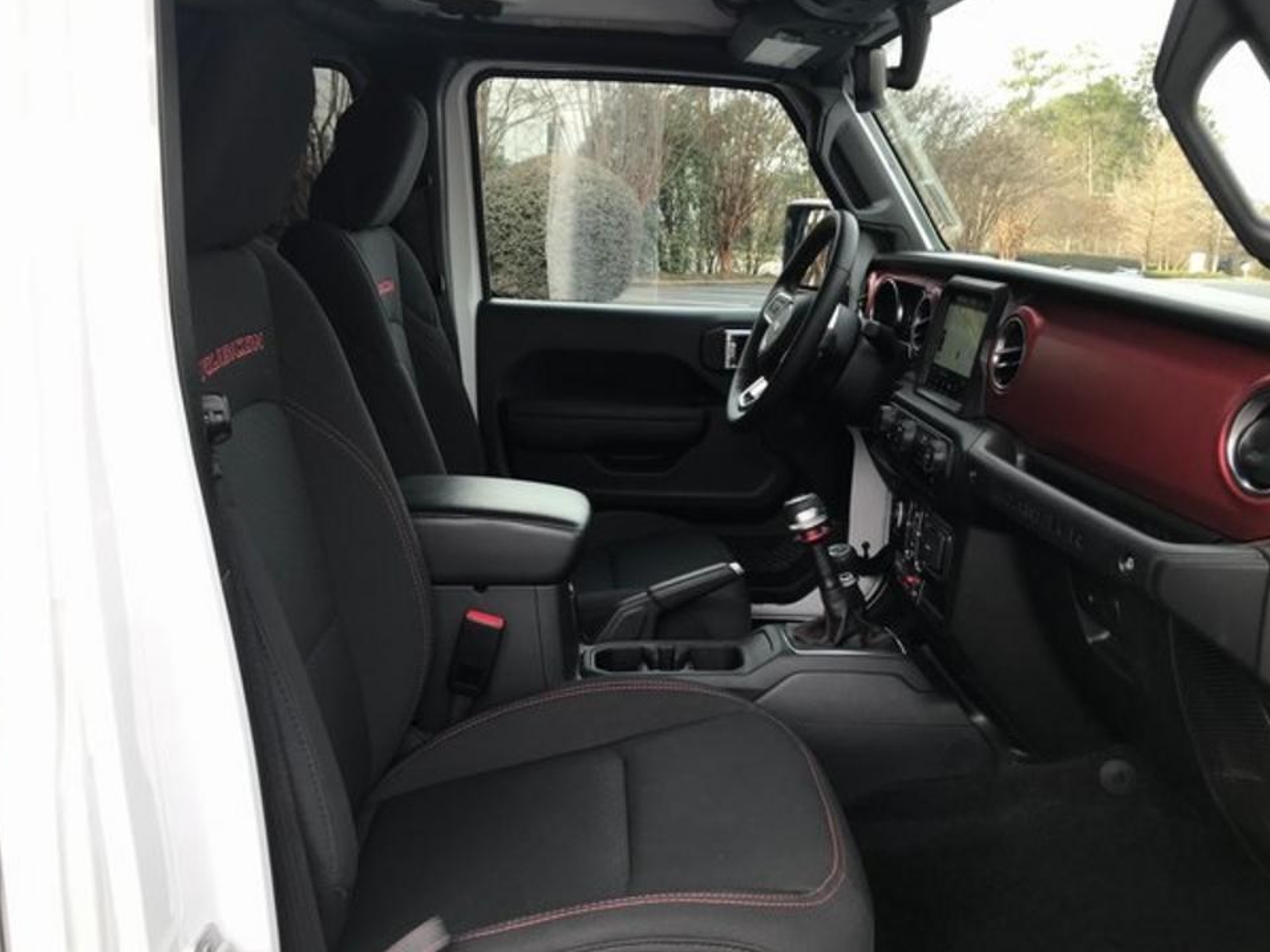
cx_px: 647
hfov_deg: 60.0
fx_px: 1101
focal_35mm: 30
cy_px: 495
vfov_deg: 46.8
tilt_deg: -12.6
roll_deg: -2.6
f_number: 1.8
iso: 20
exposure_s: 1/129
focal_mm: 3.99
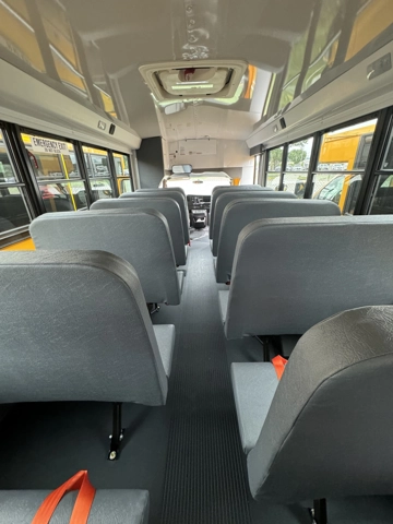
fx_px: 212
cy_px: 262
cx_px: 196
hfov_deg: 85.7
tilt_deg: -23.6
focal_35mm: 14
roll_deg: +0.7
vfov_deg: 102.1
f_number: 2.2
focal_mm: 2.22
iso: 400
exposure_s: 1/60
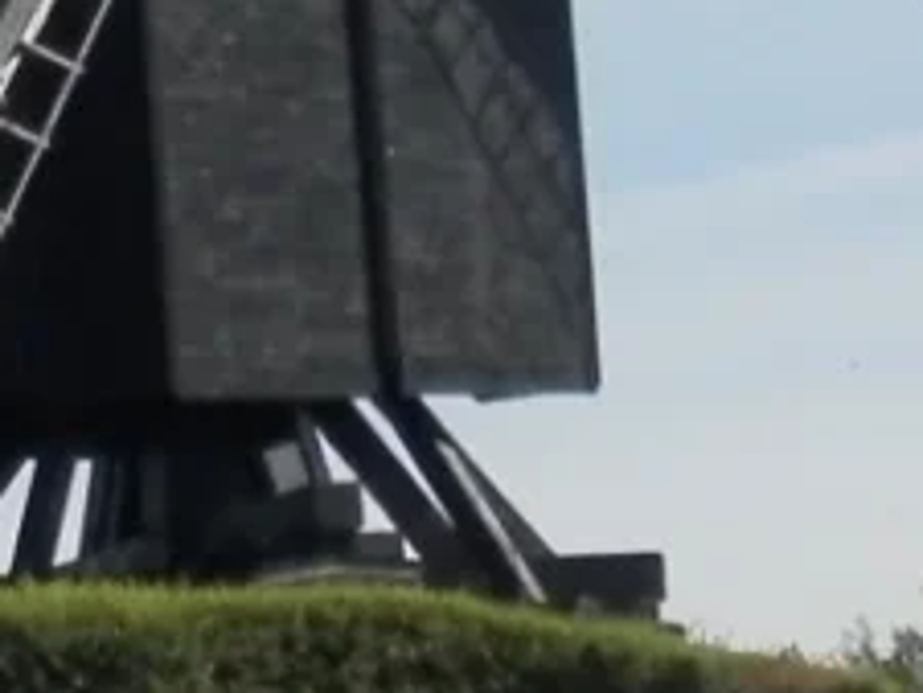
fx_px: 8377
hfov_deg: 6.3
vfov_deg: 4.7
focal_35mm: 314
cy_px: -332
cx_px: -180
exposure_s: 1/200
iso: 100
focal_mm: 8.2
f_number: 10.2
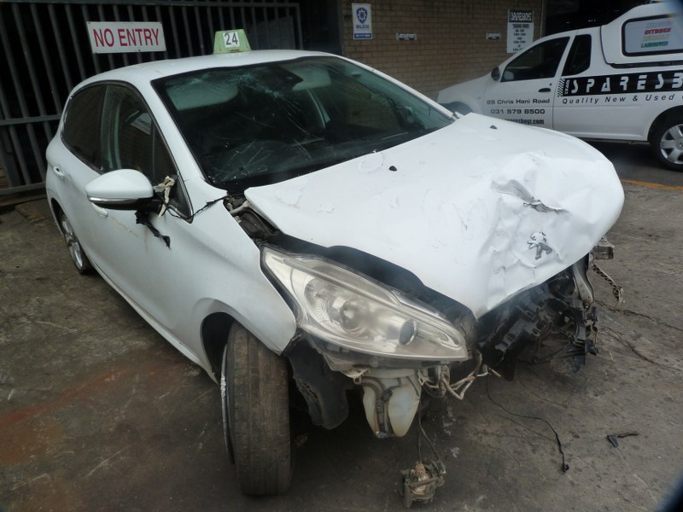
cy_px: 256
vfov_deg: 54.9
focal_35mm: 25
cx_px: 342
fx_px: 493
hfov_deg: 69.4
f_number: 4.5
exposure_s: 1/250
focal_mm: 4.5
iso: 125
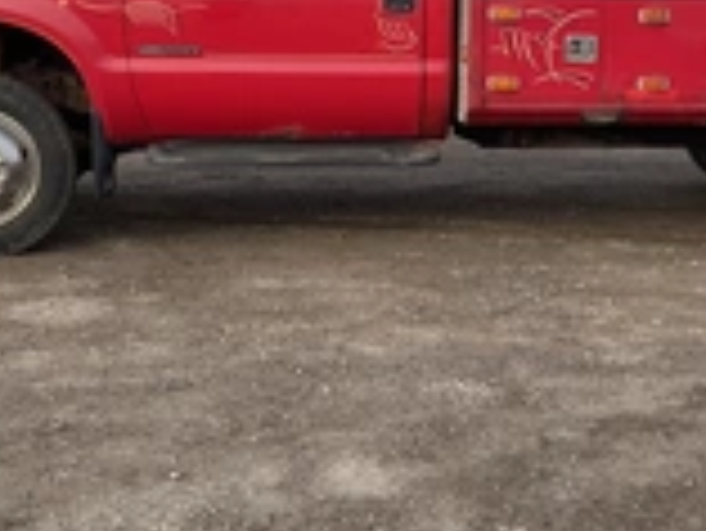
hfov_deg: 26.2
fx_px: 1510
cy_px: 153
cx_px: 472
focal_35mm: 74
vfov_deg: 19.8
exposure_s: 1/674
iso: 25
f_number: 1.8
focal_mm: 3
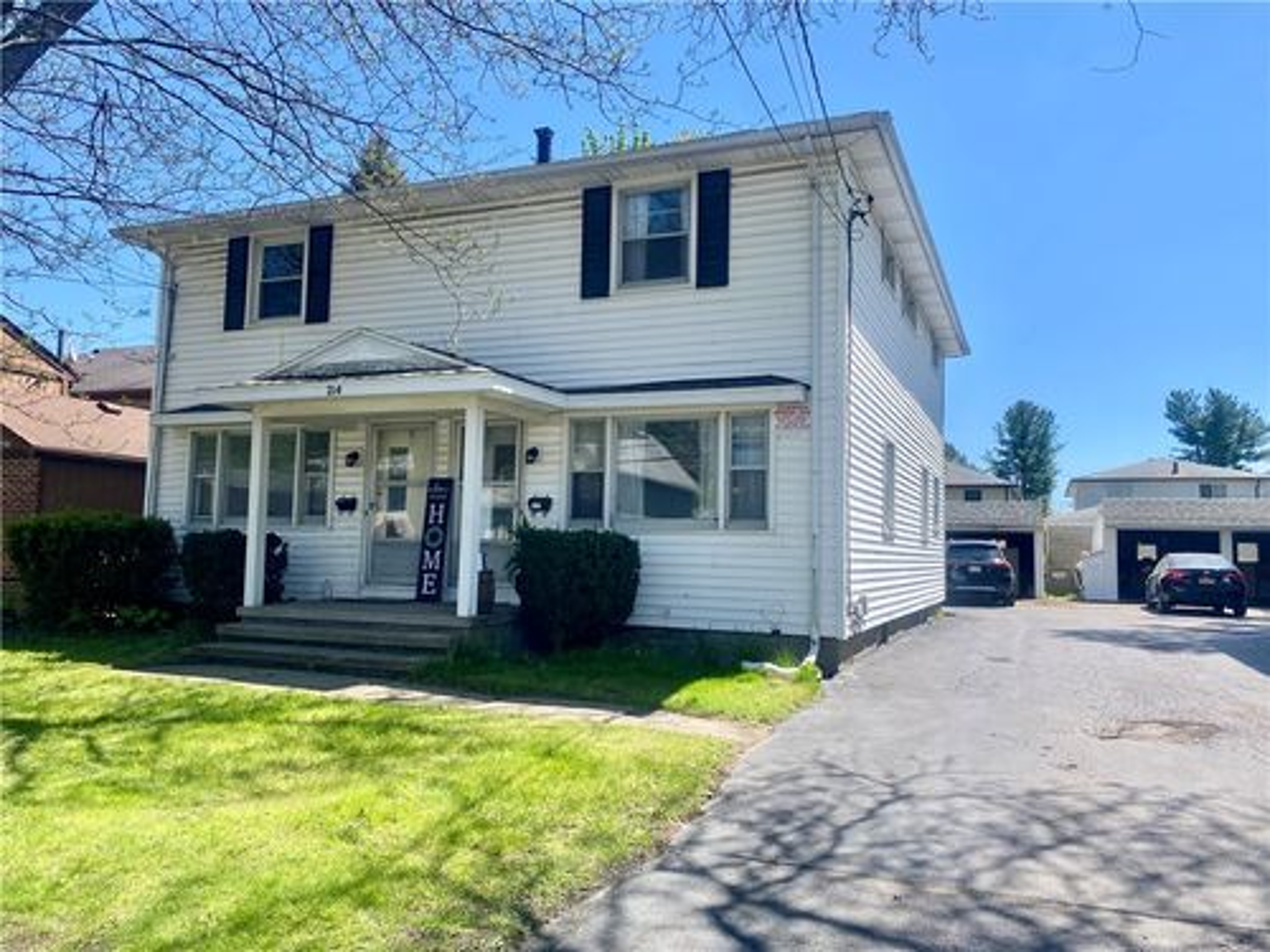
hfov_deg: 67.3
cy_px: 476
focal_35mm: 26
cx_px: 635
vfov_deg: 53.1
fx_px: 954
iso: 32
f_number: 1.8
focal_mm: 4.25
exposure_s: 1/1653
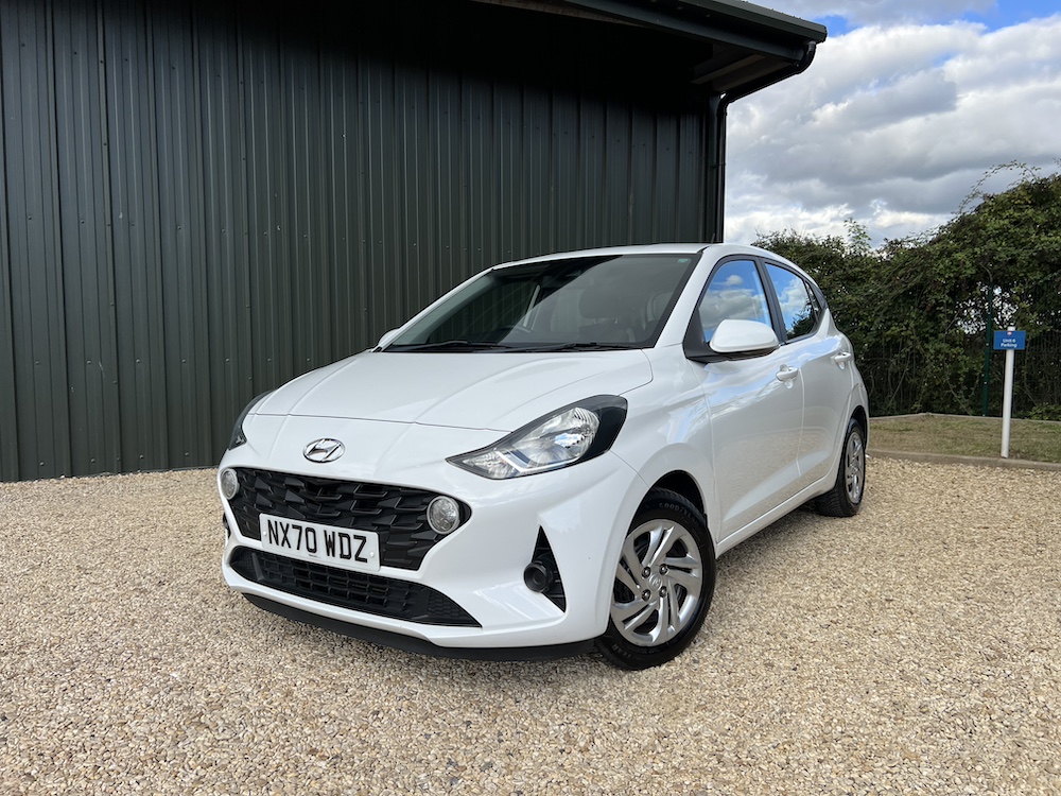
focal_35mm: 26
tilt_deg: -0.4
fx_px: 797
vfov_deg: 53.1
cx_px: 530
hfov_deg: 67.3
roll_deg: +0.3
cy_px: 398
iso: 50
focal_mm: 5.7
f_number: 1.5
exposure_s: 1/1724
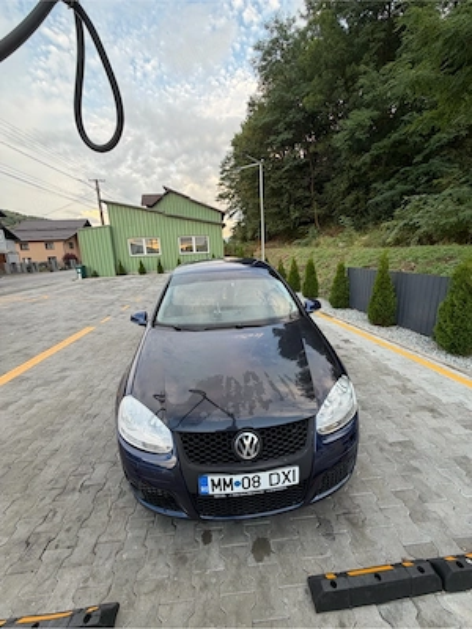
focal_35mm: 14
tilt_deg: -11.4
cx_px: 236
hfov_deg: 85.7
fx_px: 255
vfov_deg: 102.1
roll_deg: -0.5
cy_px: 314
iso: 64
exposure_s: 1/121
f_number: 2.2
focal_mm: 2.22
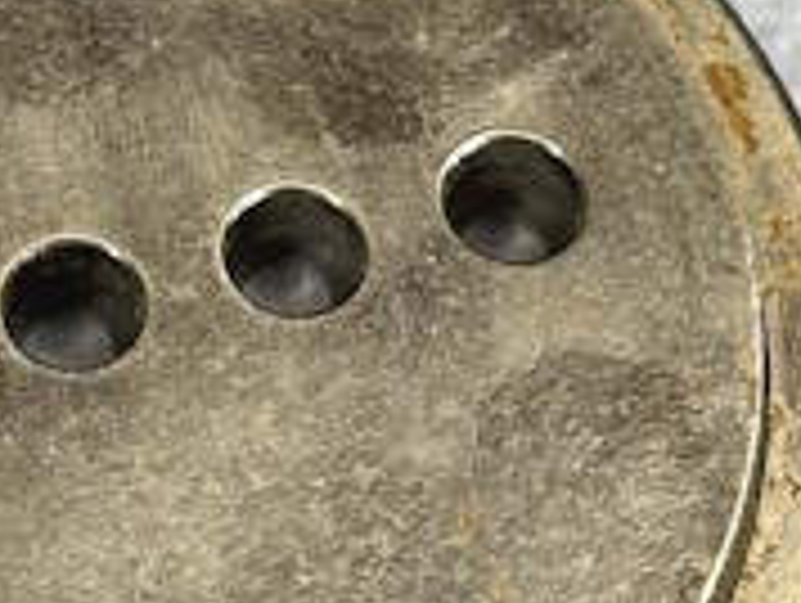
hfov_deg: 7.3
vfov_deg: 5.5
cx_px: -135
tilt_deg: -57.0
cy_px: -356
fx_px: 6233
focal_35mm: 269
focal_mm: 6.86
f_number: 1.78
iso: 80
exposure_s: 1/100
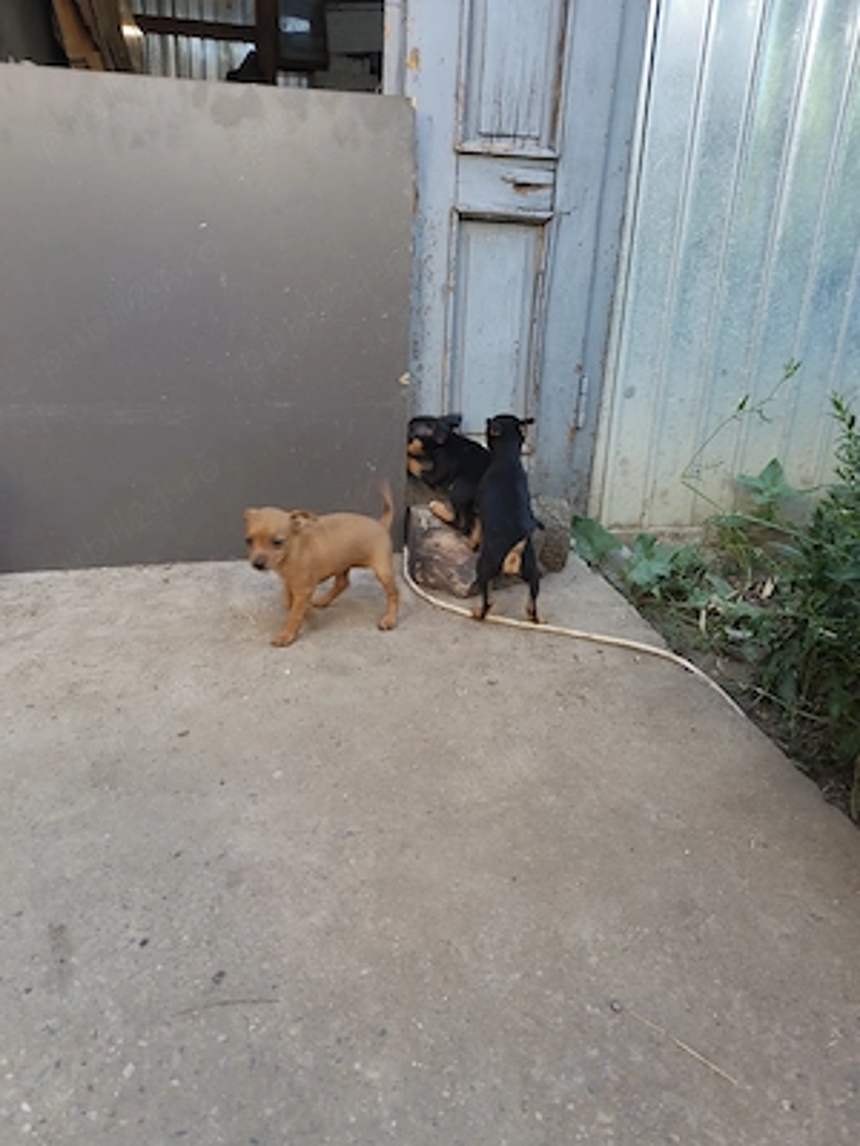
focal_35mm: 24
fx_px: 795
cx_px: 430
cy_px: 573
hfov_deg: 56.8
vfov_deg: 71.6
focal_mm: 5.56
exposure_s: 1/50
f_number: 1.88
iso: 83
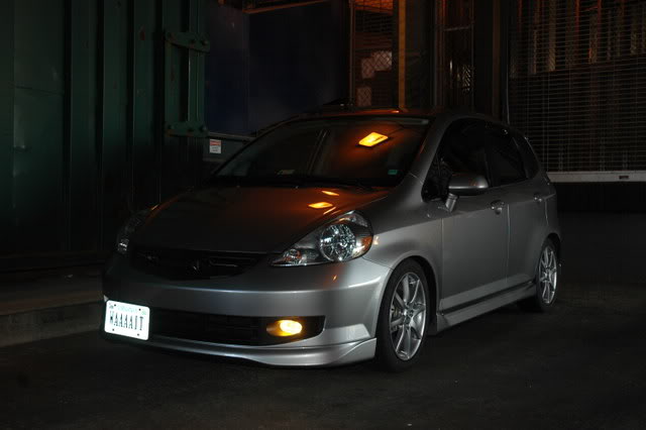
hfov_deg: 42.3
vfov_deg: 28.9
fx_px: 834
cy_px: 215
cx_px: 323
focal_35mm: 46
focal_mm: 31
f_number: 4
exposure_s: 1/60
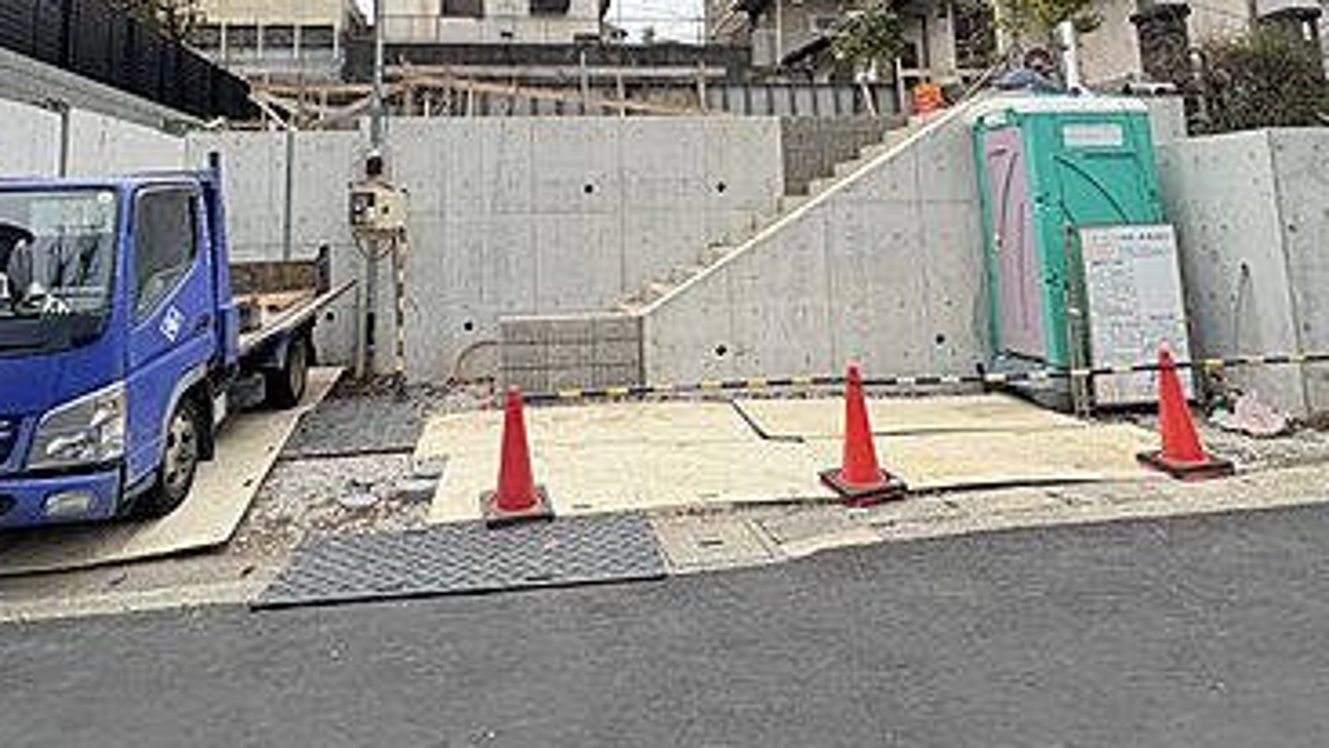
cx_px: 628
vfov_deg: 42.5
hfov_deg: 74.0
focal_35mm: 25
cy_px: 87
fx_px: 881
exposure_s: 1/1198
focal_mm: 2.22
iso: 50
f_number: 2.2
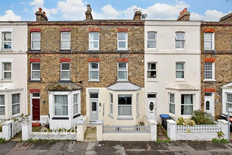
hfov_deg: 100.4
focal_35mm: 15
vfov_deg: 77.4
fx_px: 97
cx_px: 116
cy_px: 78
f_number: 9
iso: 1000
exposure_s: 1/500
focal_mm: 10
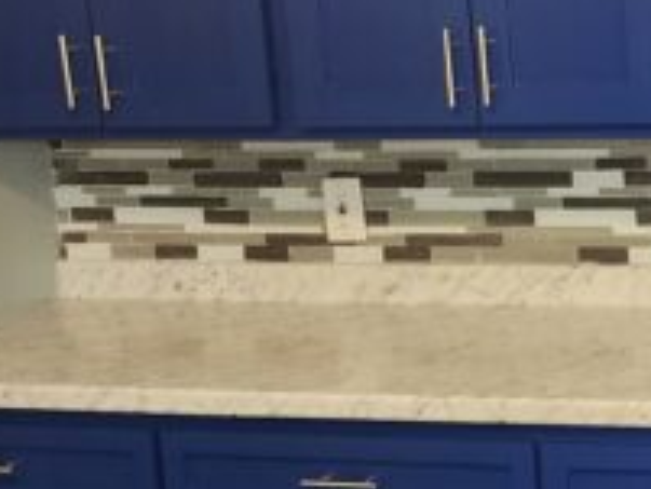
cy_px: 191
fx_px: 1656
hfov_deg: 20.3
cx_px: 858
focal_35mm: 88
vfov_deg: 16.8
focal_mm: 6.4
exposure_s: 1/120
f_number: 1.8
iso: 640
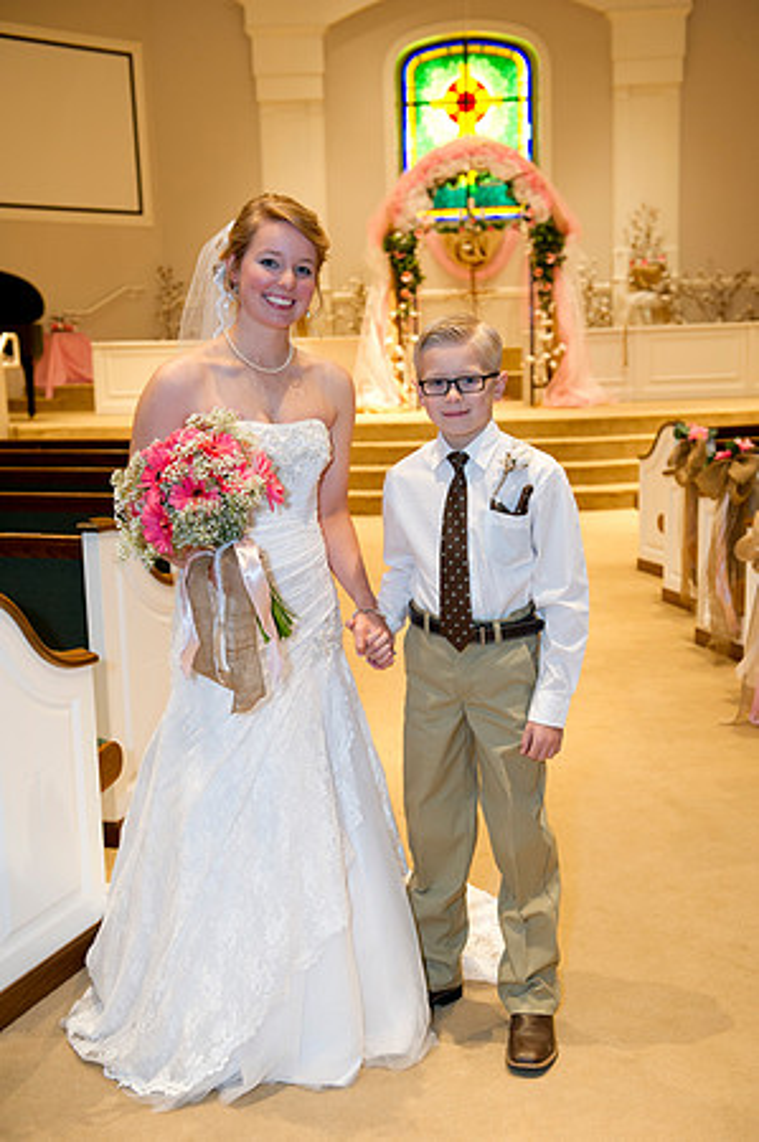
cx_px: 380
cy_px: 571
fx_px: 1426
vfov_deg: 43.6
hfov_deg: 29.8
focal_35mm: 45
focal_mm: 45
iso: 1250
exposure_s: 1/125
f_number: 4
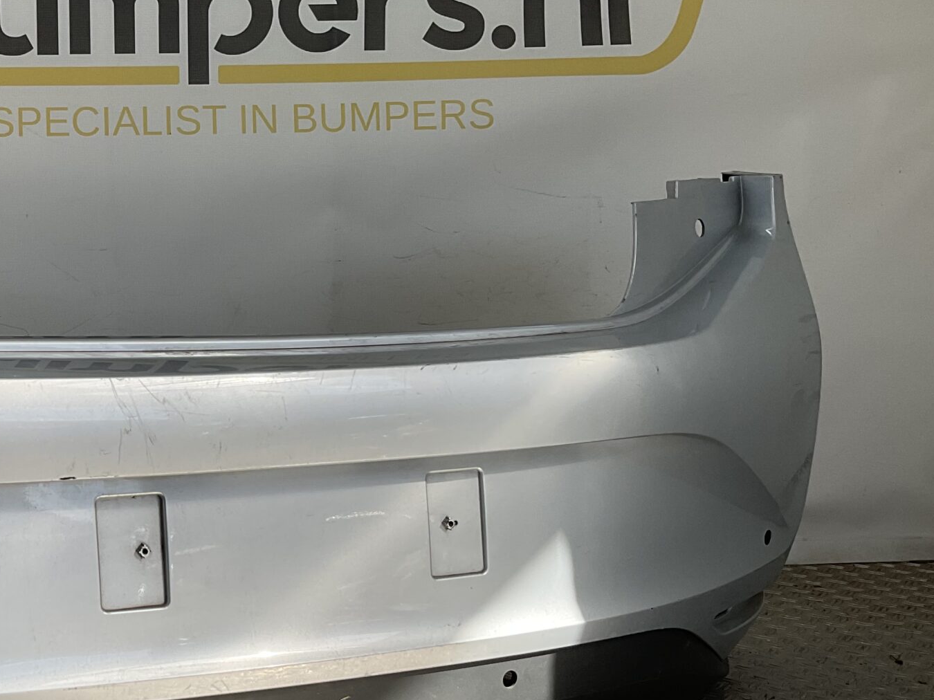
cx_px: 67
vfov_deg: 26.5
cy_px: 436
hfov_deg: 32.9
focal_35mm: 55
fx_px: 1484
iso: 16
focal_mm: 3
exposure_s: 1/962
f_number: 1.8
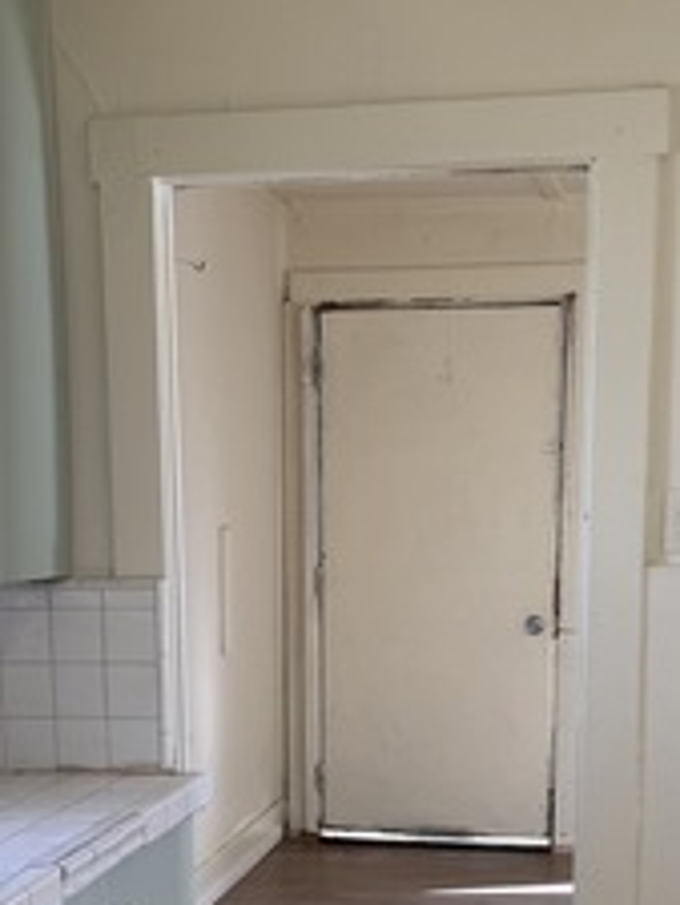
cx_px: 354
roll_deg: +2.4
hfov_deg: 20.7
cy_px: 883
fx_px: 1858
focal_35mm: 71
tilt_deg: -10.3
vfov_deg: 26.1
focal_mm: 6.76
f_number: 1.78
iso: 64
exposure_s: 1/121
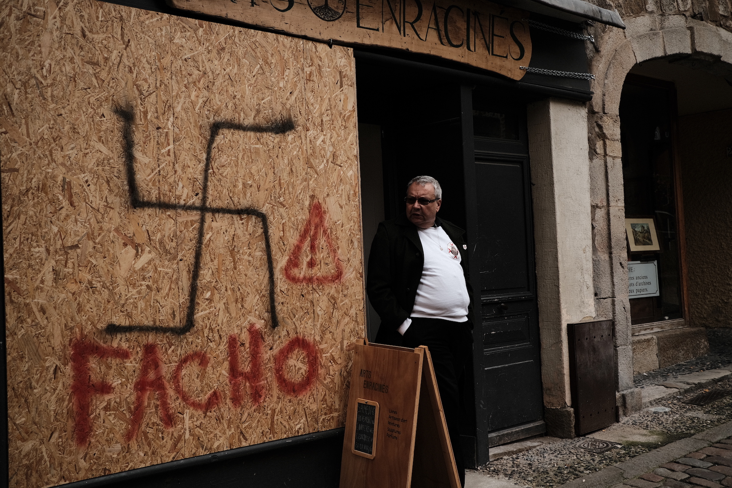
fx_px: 712
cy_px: 244
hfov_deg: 54.4
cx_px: 366
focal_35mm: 35
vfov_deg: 37.9
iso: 160
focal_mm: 23
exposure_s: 1/500
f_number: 2.8
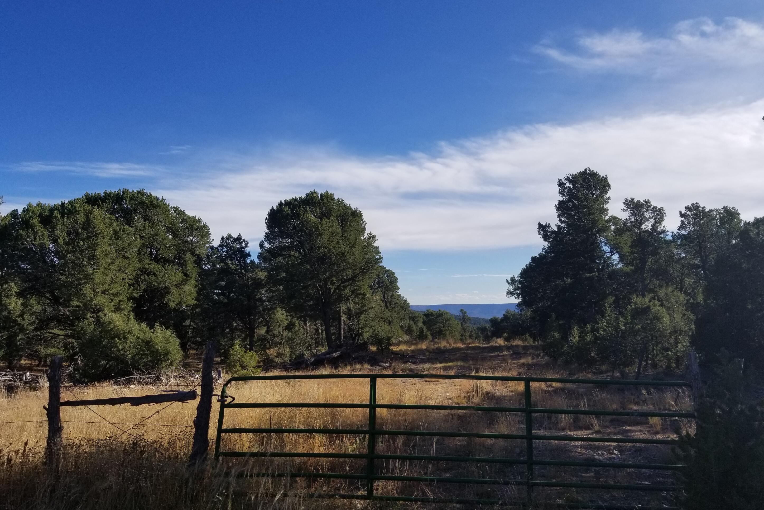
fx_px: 594
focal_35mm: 28
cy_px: 253
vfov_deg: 46.4
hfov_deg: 65.5
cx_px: 392
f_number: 1.7
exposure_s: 1/3328
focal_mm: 4.25
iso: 50
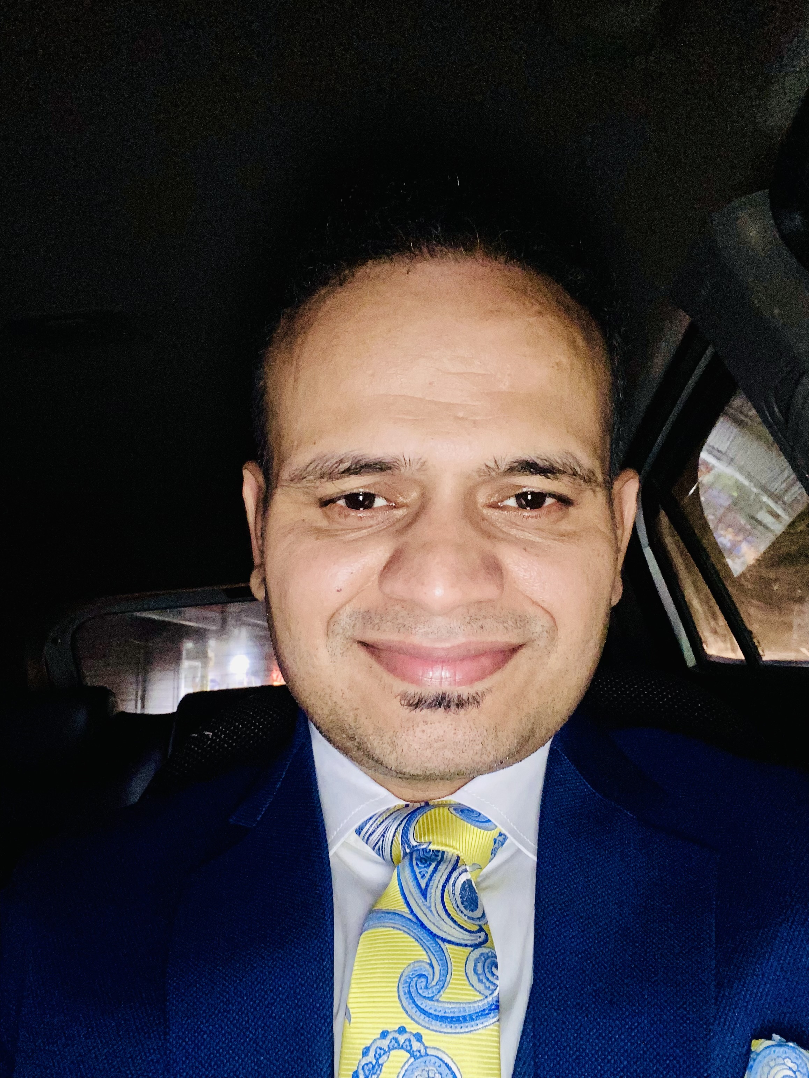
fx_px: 935
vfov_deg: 60.0
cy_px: 539
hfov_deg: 46.8
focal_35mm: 30
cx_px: 404
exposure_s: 1/18
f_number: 2.2
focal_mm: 2.71
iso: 250
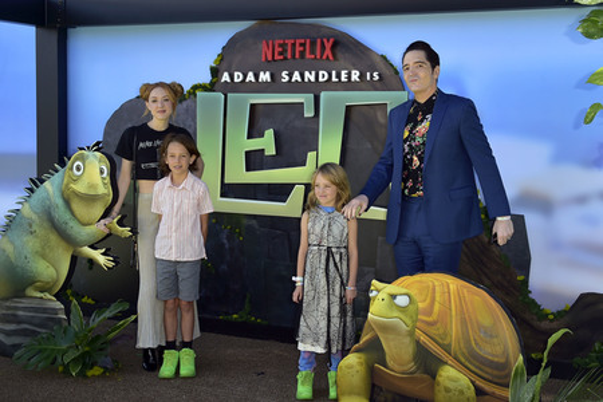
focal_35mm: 38
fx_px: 636
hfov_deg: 50.7
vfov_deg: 35.1
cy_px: 201
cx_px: 302
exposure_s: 1/250
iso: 125
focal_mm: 38
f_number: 7.1
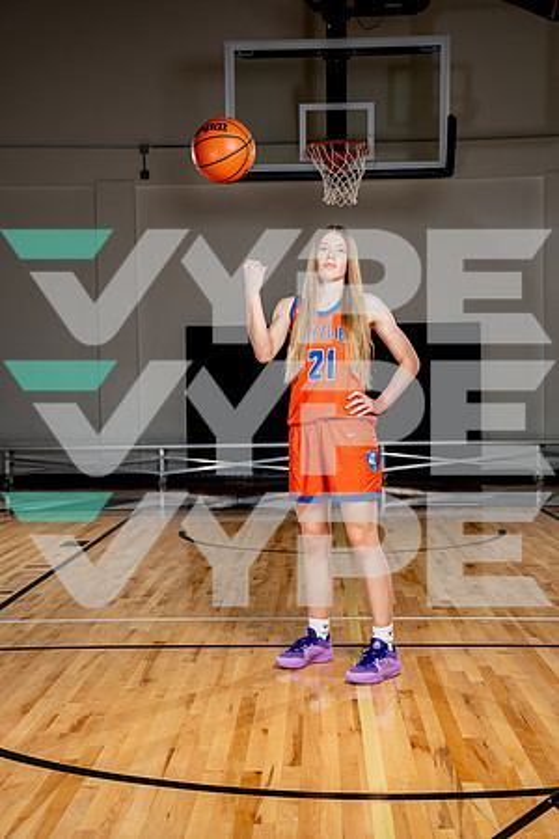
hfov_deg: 27.0
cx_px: 280
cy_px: 420
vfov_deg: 39.6
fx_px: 1164
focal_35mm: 50
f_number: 5.6
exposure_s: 1/250
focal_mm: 50
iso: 200
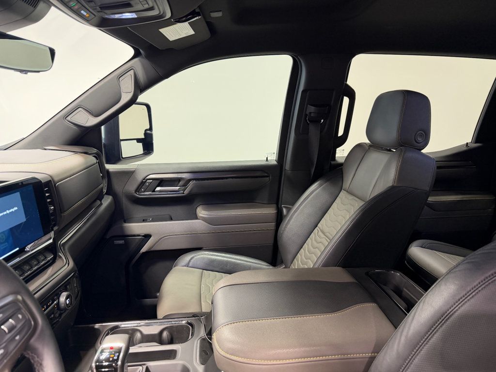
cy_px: 186
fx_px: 344
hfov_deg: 71.6
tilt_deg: -13.2
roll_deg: -0.7
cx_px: 248
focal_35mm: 24
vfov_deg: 56.8
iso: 160
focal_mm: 6.76
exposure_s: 1/60
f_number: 1.78
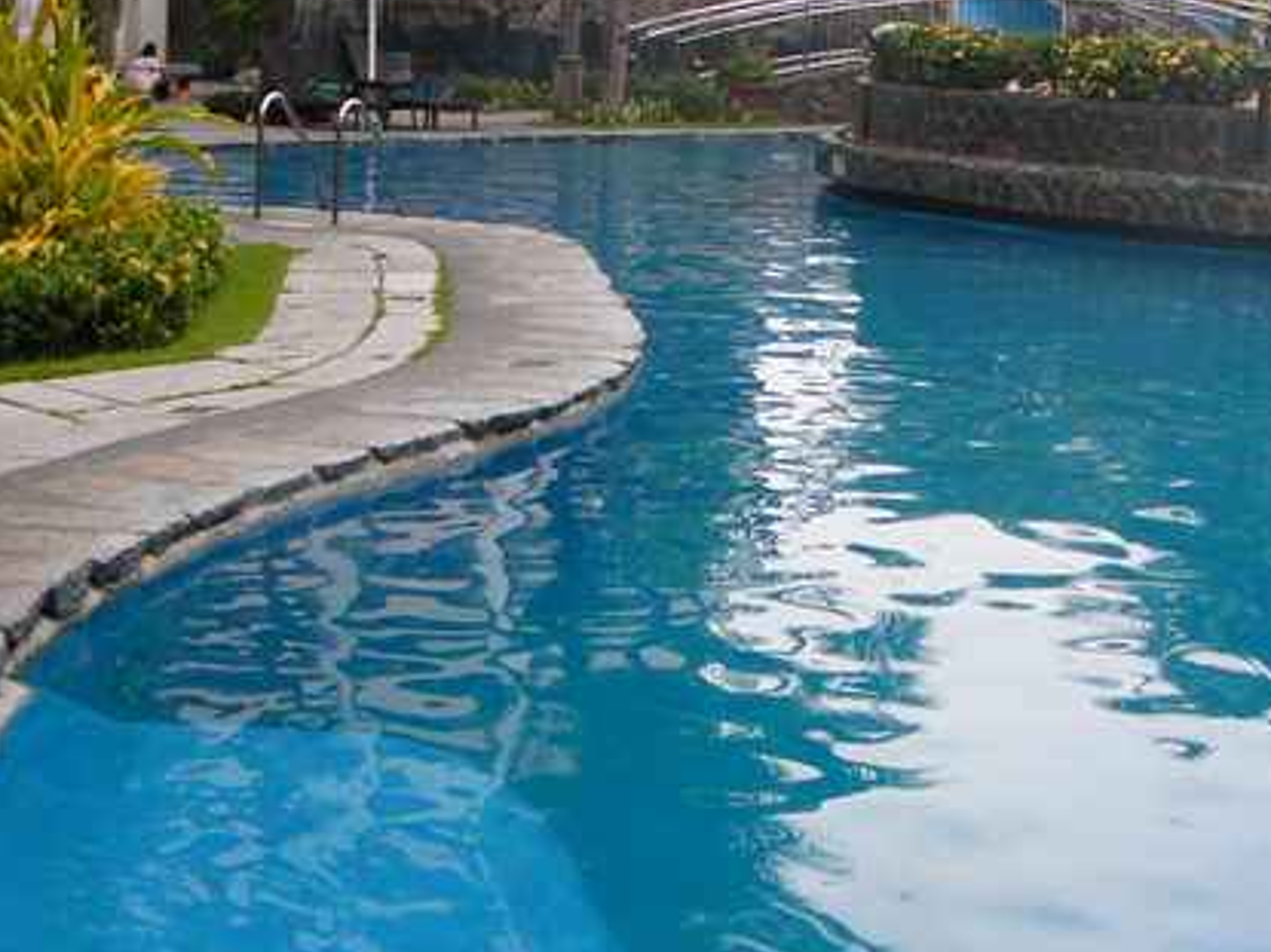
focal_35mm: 66
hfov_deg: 29.4
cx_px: 655
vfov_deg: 22.2
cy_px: 386
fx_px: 2423
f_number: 3.5
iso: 100
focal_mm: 6.3
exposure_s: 1/186
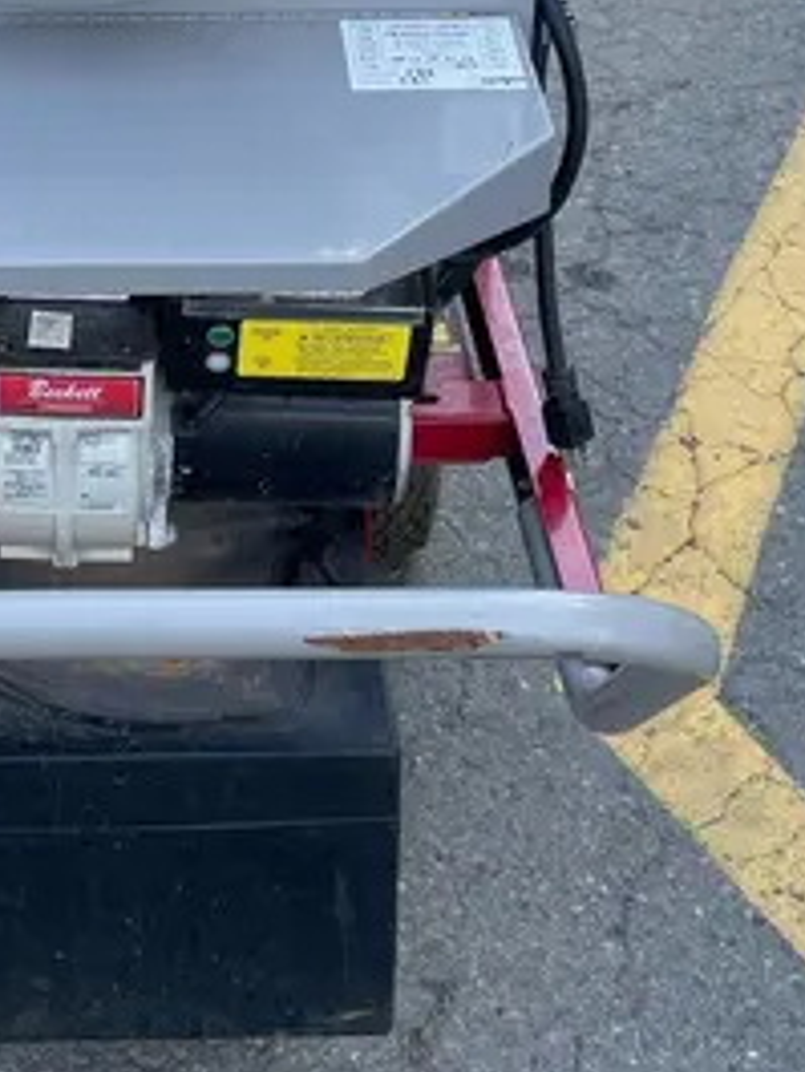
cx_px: 61
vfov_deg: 25.7
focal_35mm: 72
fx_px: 2231
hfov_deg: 20.0
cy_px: 6
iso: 32
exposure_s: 1/558
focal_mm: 4.2
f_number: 1.6
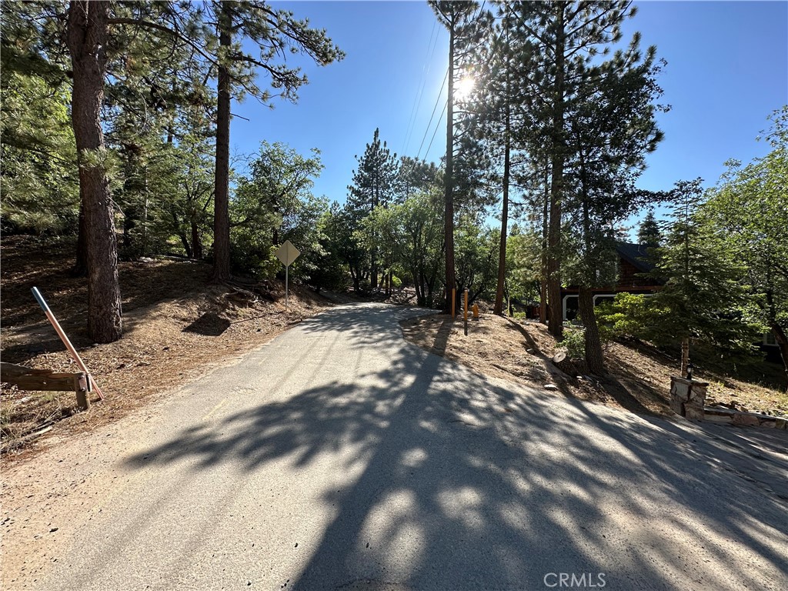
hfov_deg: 102.1
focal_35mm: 14
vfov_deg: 85.7
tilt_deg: +2.5
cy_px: 296
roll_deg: -3.0
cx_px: 394
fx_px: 319
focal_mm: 2.22
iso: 40
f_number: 2.2
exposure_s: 1/796
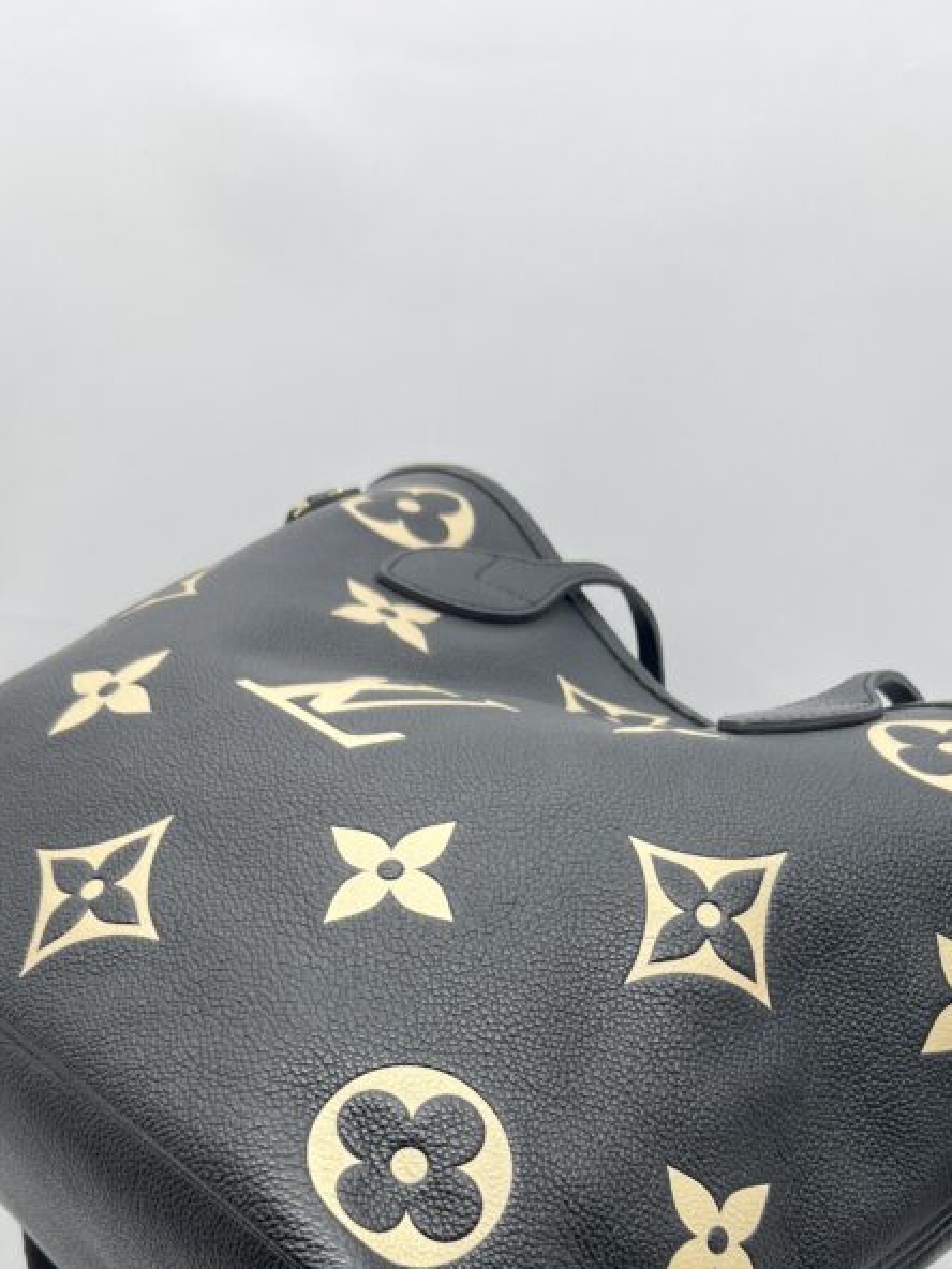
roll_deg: +1.5
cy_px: 1035
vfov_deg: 40.2
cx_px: 525
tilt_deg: -30.6
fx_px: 1650
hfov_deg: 32.2
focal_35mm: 45
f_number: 1.5
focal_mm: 5.7
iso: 50
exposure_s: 1/100
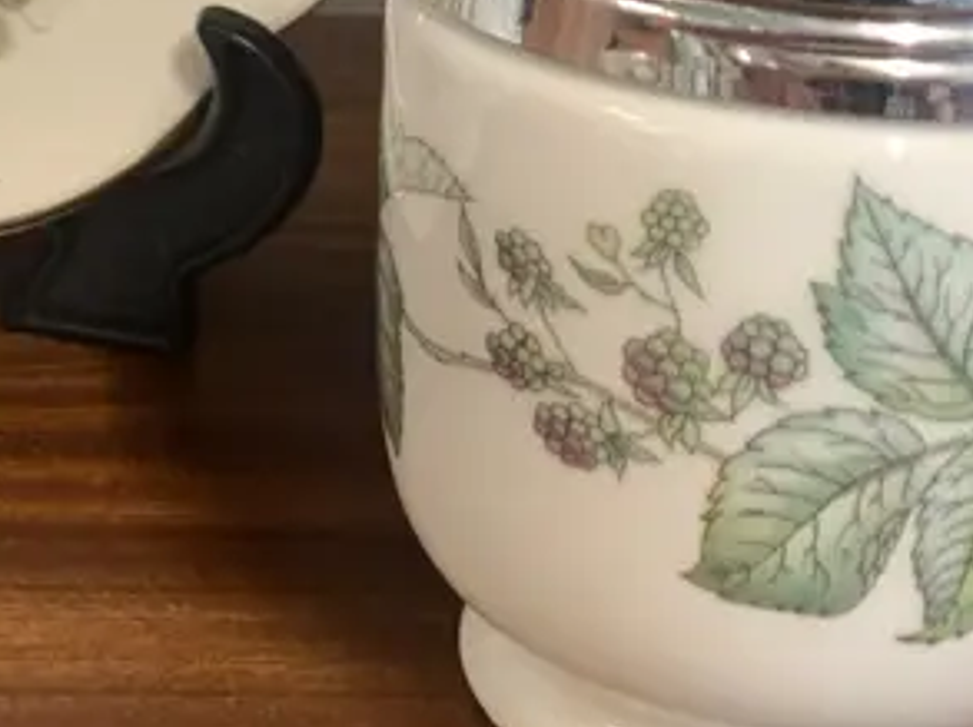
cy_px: -249
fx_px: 2555
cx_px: -193
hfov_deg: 20.2
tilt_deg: -13.0
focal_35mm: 91
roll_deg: +0.0
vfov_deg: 15.3
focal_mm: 4.25
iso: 50
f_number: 1.8
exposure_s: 1/50
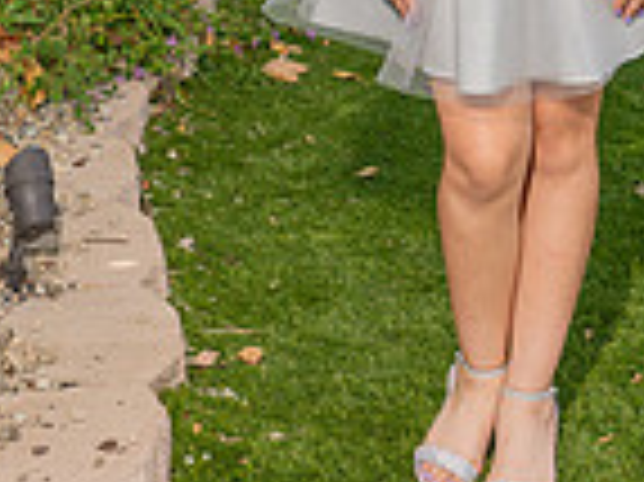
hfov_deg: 15.9
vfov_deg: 11.3
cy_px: -298
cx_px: 347
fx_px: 2305
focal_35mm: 124
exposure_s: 1/400
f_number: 4
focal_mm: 24
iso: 200
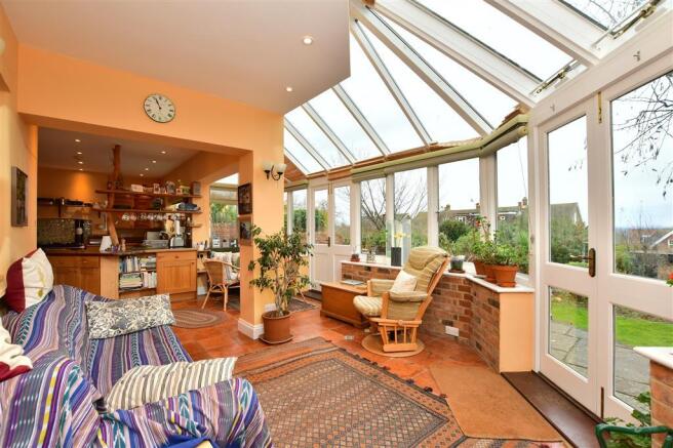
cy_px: 224
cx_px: 336
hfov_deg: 100.4
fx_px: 280
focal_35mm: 15
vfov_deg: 77.3
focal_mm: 10
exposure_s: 1/100
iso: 500
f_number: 5.6
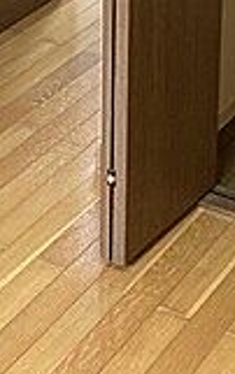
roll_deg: -2.1
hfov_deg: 11.1
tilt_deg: -18.1
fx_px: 1206
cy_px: -130
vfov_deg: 16.6
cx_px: 144
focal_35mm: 118
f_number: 1.8
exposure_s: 1/50
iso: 100
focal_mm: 3.99
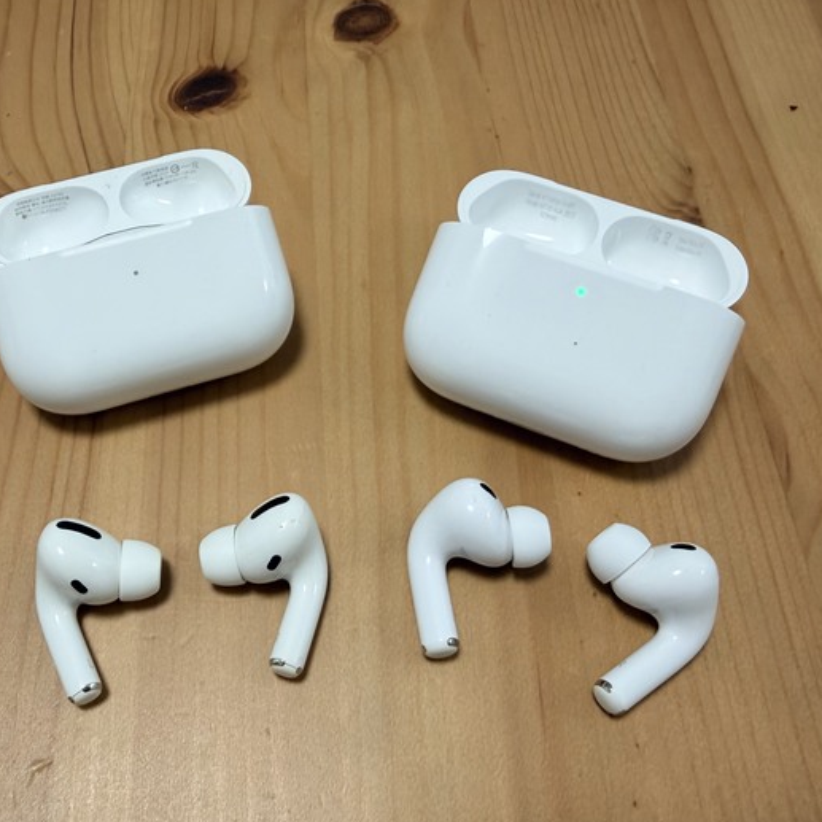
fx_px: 860
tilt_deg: -62.9
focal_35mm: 32
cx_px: 386
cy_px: 459
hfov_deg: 51.1
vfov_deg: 51.0
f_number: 2.2
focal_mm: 2.22
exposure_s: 1/120
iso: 160
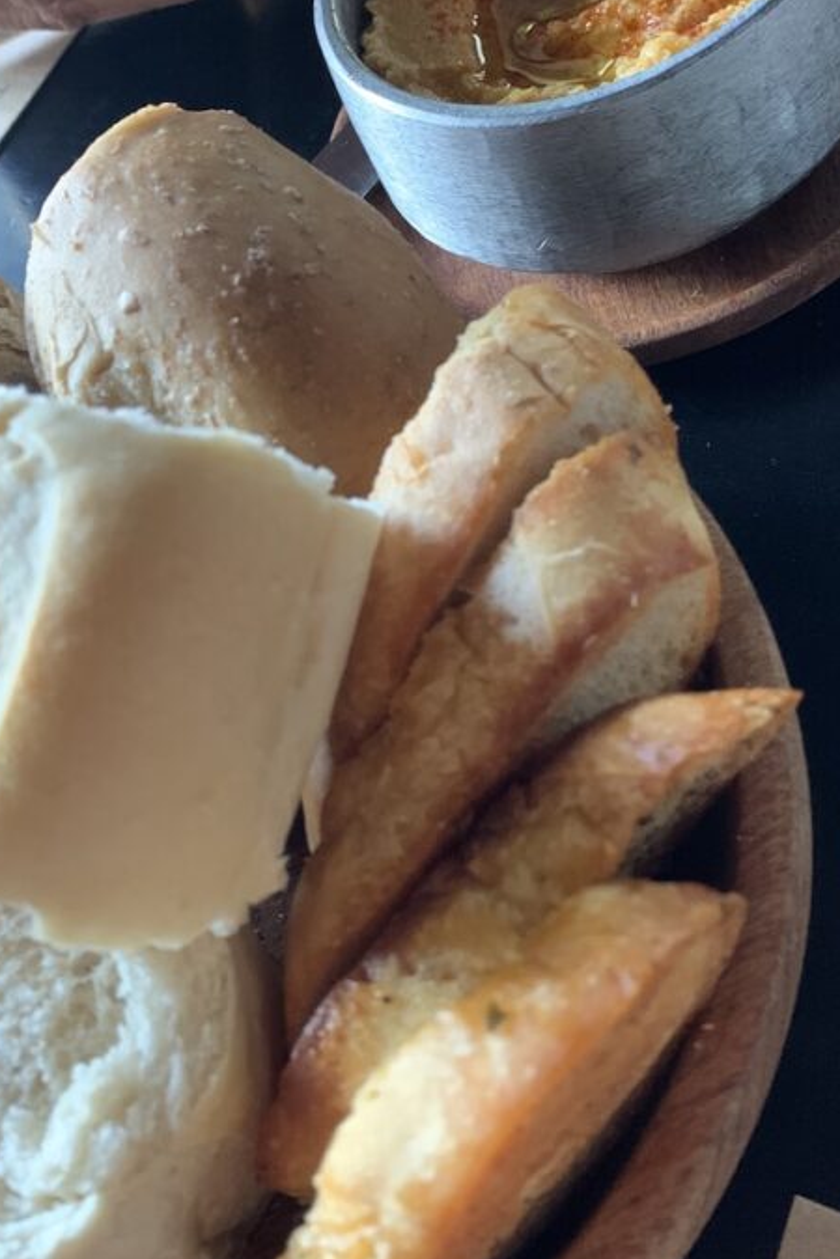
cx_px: 422
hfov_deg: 32.6
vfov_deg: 47.1
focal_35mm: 41
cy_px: 502
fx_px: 1435
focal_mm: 4.25
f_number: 1.8
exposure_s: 1/30
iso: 500
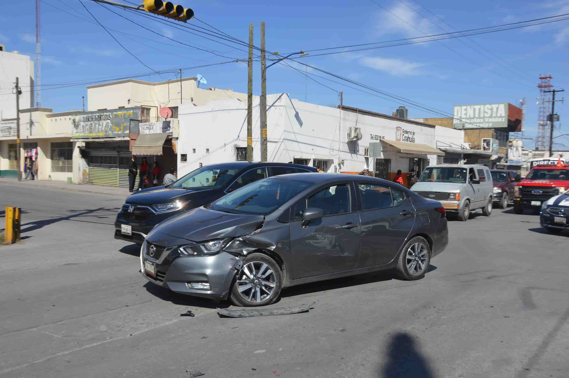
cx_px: 284
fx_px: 497
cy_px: 189
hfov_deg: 59.5
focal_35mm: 32
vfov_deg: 41.6
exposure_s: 1/400
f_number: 10
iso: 100
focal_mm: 21
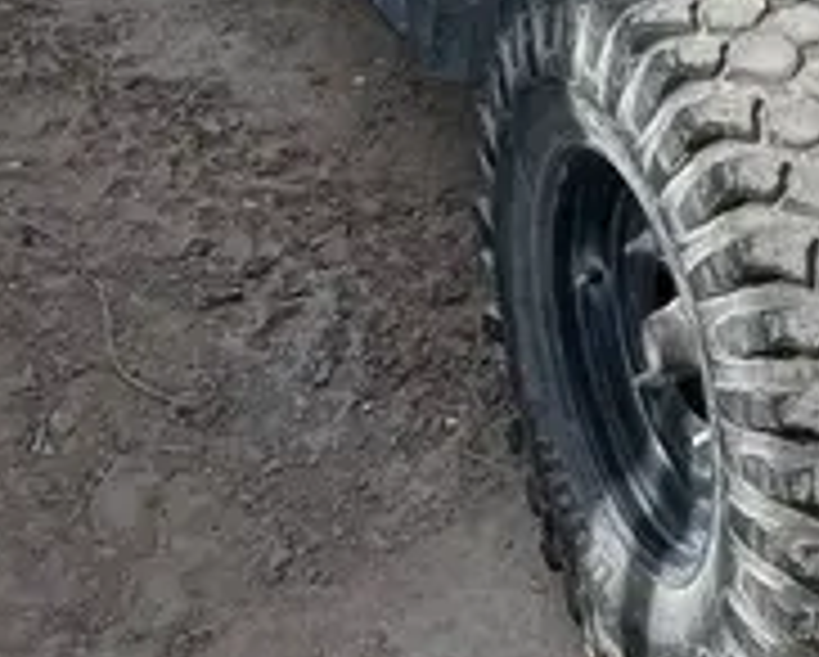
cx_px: 904
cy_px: -632
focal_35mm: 102
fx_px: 2475
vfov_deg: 13.2
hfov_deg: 18.1
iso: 50
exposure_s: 1/2571
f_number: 1.6
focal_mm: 5.1
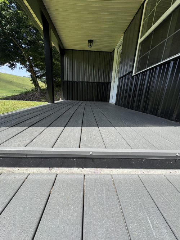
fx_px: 97
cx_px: 90
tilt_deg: -14.3
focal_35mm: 14
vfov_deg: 102.1
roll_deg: -3.0
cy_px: 120
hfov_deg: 85.7
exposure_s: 1/831
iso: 40
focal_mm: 2.22
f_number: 2.2
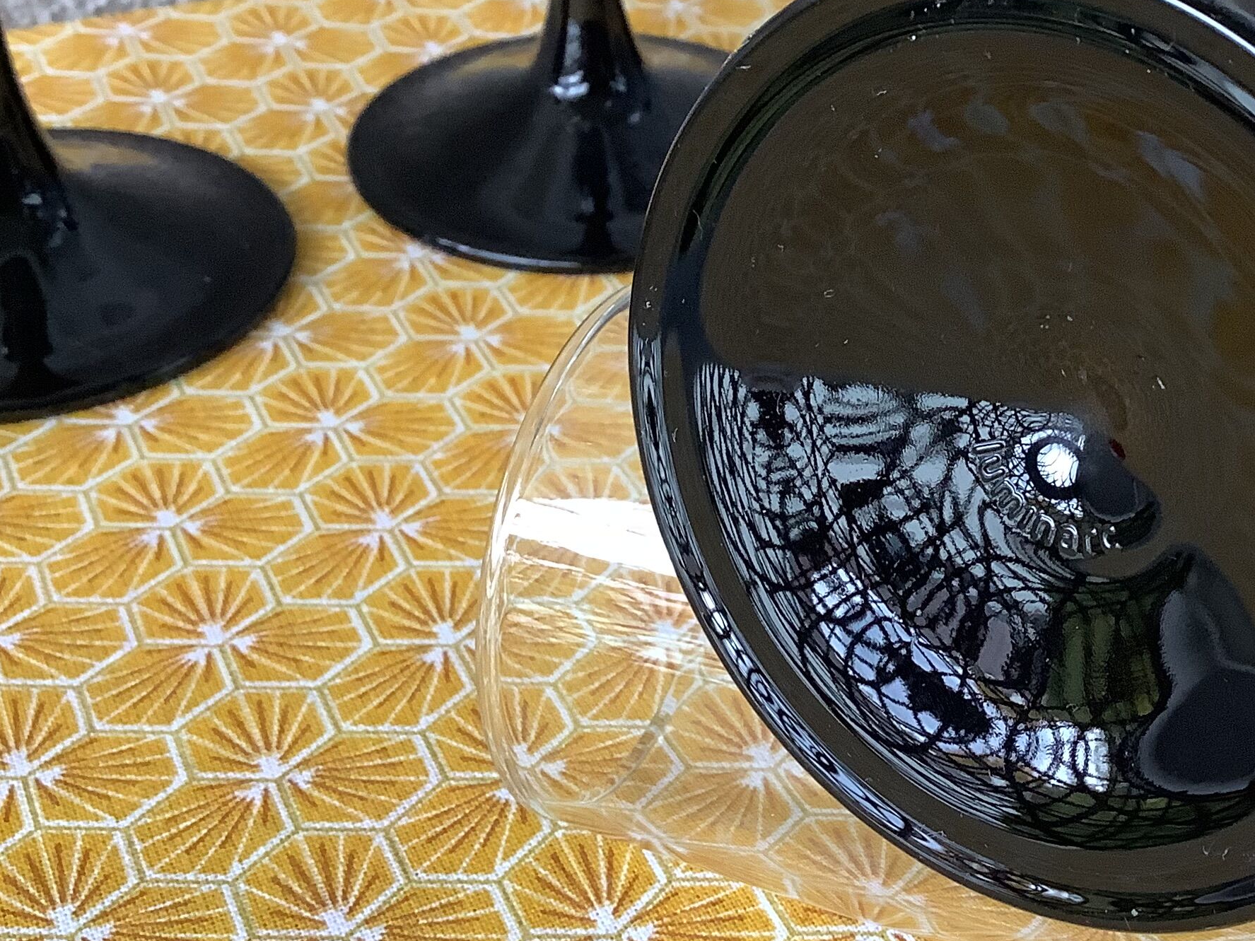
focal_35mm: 57
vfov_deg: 25.5
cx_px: 1006
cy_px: 293
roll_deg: -2.0
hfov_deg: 32.8
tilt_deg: -28.5
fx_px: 2066
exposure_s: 1/60
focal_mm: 3.3
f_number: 2.4
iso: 200
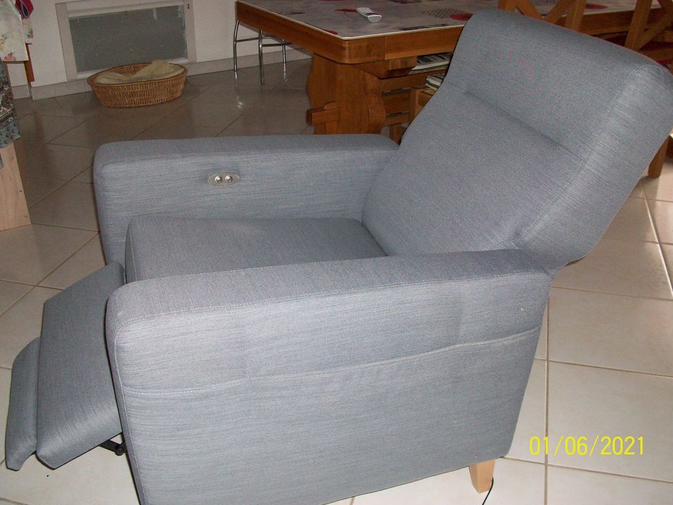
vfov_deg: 40.7
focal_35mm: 35
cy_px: 248
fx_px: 681
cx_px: 335
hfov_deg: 52.6
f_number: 2.8
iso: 160
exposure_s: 1/60
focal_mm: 5.7
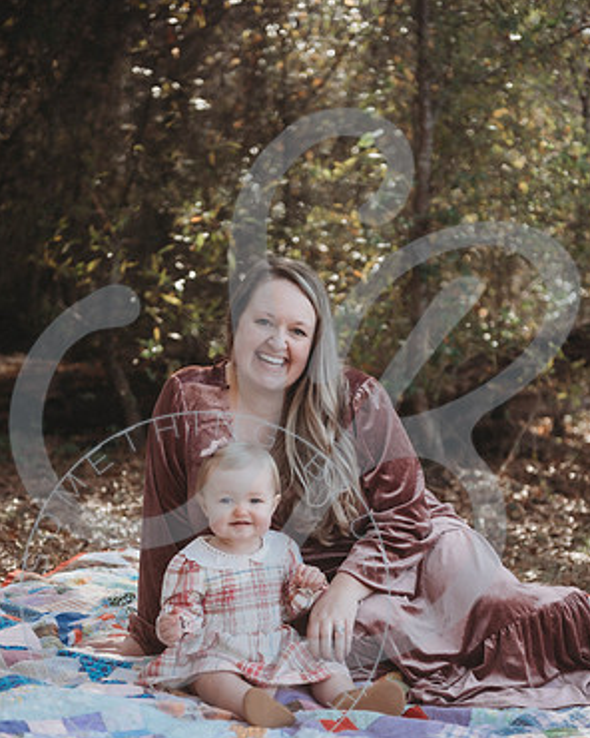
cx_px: 295
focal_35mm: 80
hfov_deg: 19.2
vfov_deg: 23.8
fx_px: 1746
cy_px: 445
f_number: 2.8
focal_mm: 70
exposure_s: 1/250
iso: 100
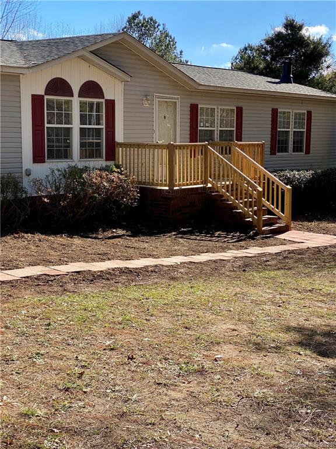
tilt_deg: -5.2
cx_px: 168
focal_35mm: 52
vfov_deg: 36.8
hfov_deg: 28.0
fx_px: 673
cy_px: 224
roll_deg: -0.9
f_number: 2
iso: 20
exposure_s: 1/1199
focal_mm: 6
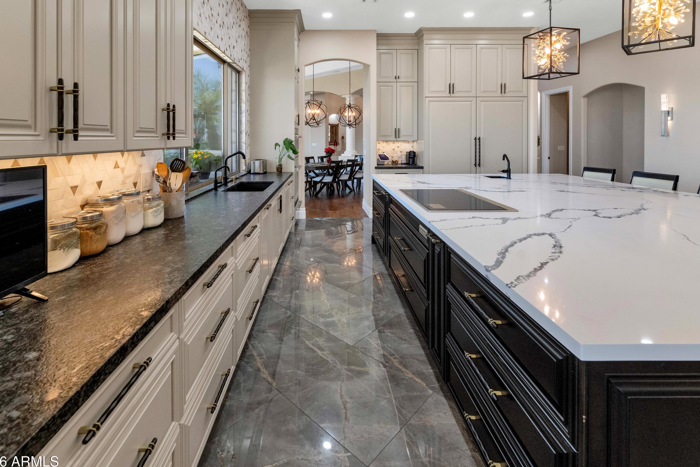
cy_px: 234
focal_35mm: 15
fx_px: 292
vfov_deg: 77.3
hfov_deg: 100.4
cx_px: 350
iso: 1000
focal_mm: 14
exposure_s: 1/80
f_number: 7.1
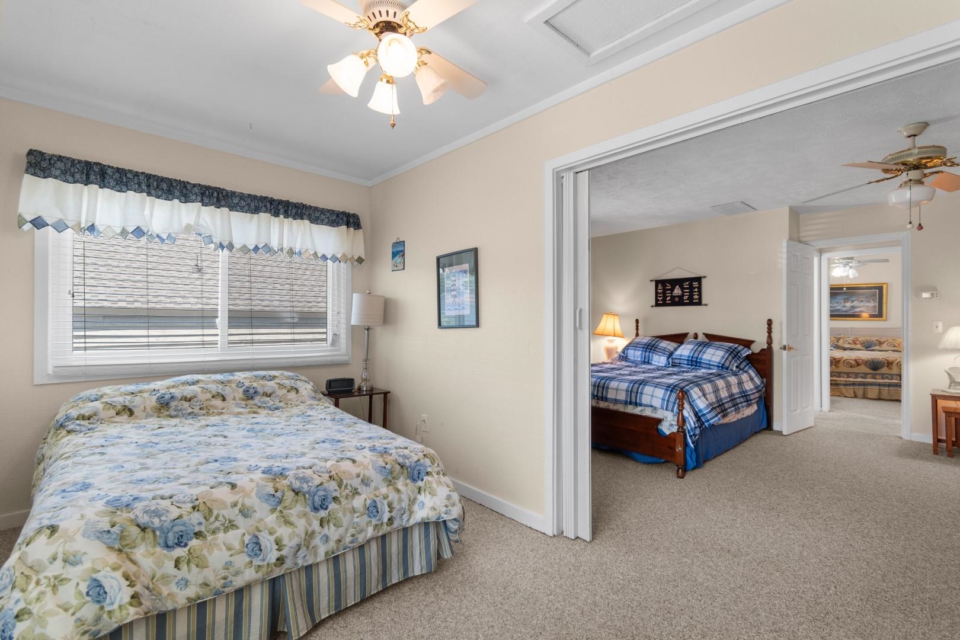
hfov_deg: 100.4
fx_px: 400
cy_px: 320
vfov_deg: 77.3
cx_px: 480
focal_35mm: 15
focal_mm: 10
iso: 100
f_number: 4.5
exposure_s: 1/30
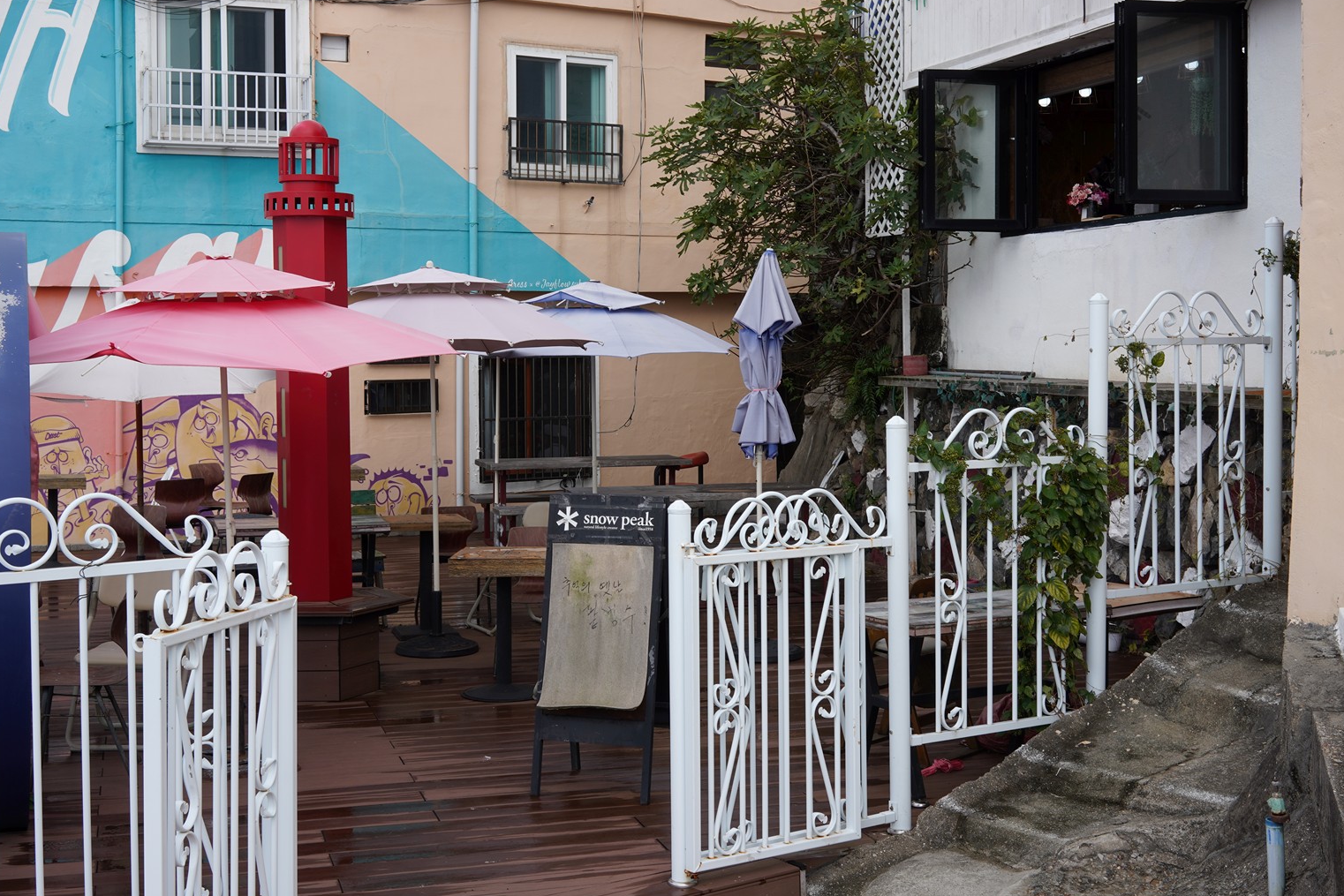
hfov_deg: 42.7
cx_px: 676
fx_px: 1717
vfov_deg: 29.2
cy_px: 350
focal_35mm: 46
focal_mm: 35
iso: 100
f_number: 13
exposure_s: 1/100
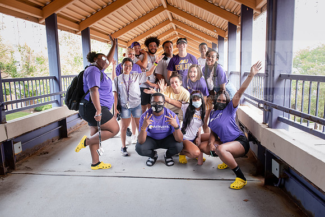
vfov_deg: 45.0
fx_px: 262
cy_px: 108
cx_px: 162
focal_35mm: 29
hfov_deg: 63.6
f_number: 5.6
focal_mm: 29
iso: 1600
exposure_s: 1/160
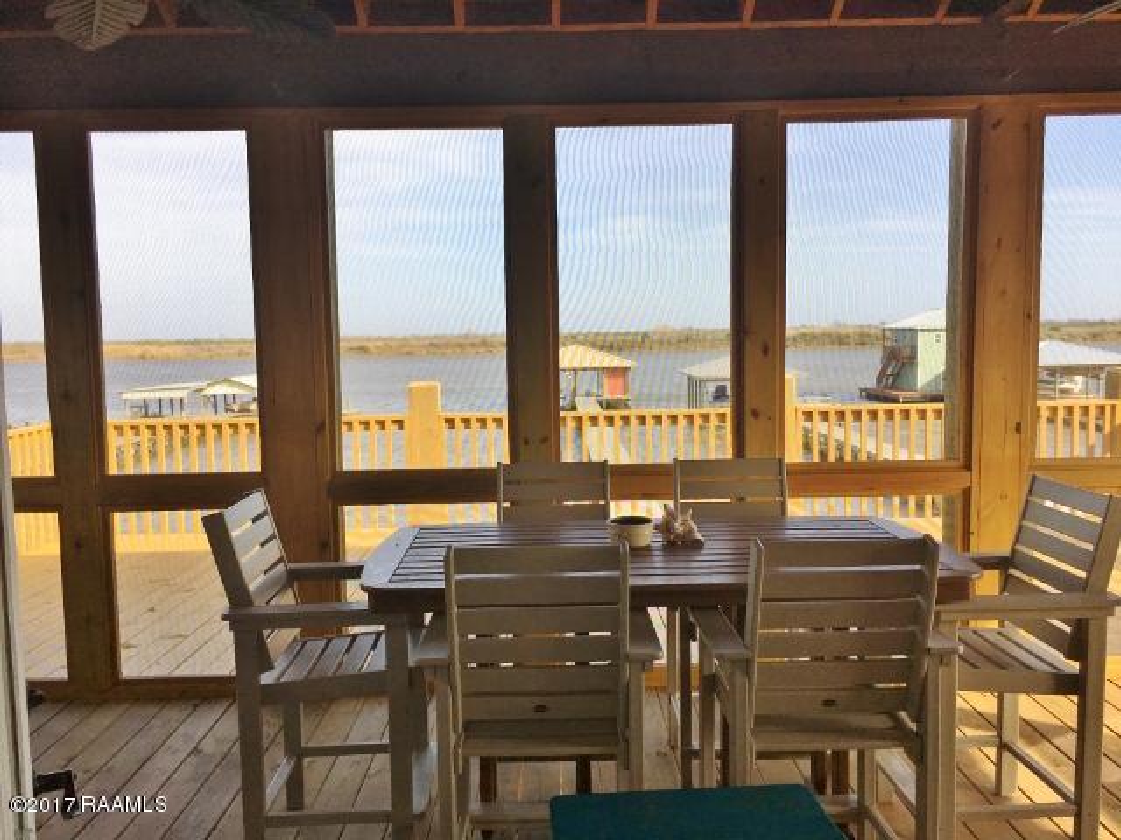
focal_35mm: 29
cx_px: 560
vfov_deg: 48.2
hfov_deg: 61.7
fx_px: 939
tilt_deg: -4.6
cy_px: 420
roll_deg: +1.6
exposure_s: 1/329
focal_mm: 4.15
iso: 25
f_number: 2.2
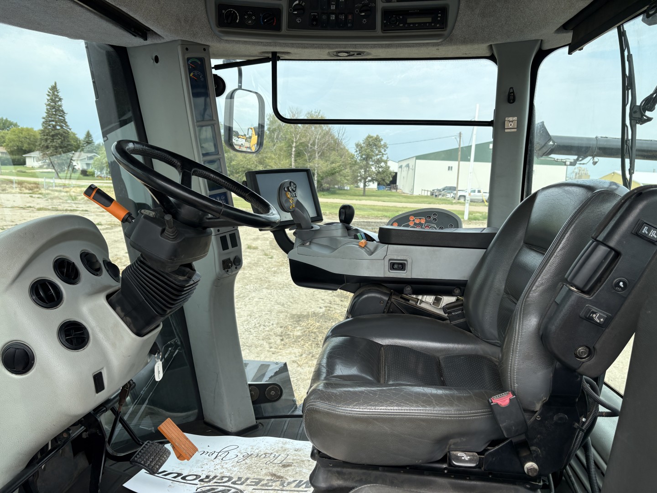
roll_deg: -1.3
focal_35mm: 26
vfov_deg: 53.1
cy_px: 246
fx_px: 493
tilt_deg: -8.3
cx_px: 328
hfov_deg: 67.3
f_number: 1.6
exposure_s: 1/1364
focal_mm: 5.96
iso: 50
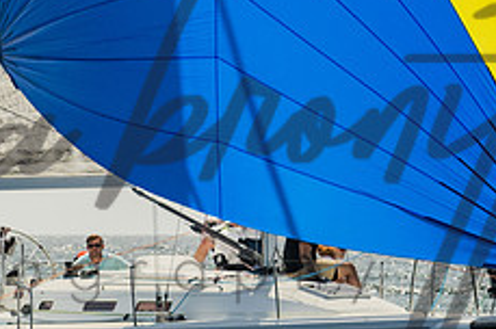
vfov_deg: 1.5
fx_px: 12341
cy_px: 15
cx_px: 243
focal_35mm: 897
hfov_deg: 2.3
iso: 320
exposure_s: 1/1000
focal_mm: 200
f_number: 6.3
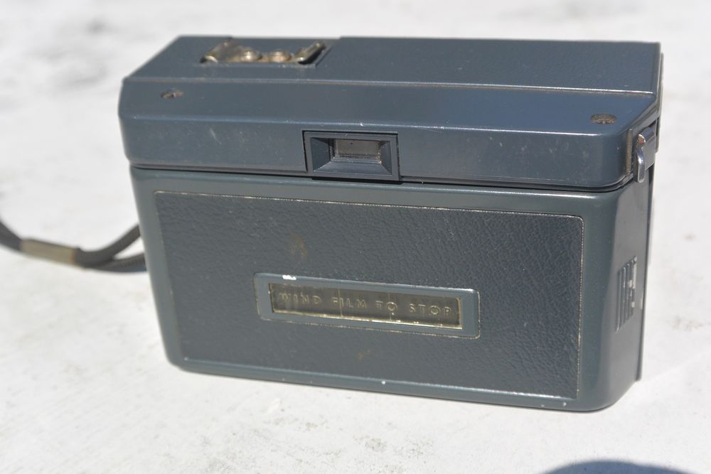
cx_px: 356
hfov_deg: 36.9
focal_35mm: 54
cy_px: 237
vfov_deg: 25.1
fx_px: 1067
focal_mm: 20.3
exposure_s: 1/1250
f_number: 5.6
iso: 160
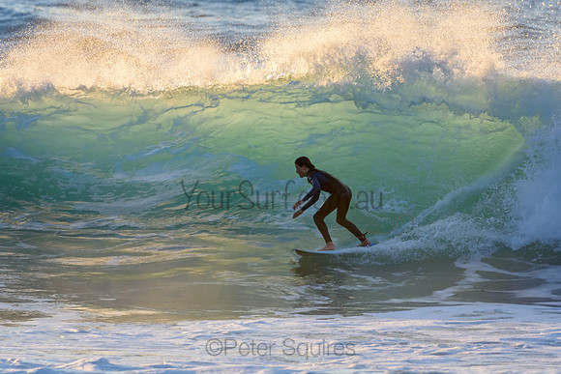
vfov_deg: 1.8
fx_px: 11690
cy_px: 187
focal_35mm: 750
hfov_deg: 2.7
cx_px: 280
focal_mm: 500
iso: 720
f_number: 5.6
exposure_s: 1/1600
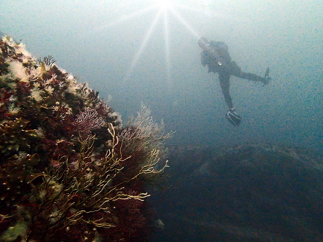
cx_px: 162
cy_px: 121
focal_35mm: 25
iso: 800
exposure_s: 1/60
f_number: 2.8
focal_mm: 4.5
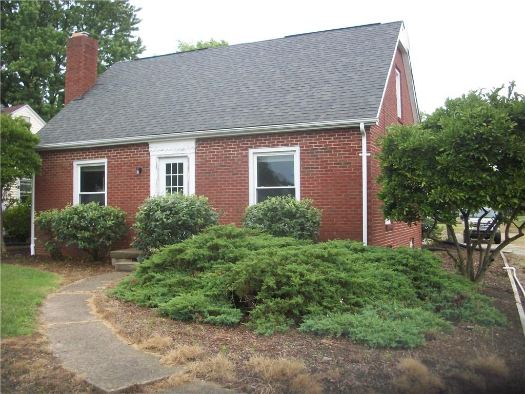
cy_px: 197
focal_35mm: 35
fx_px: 531
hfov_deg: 52.6
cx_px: 262
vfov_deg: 40.7
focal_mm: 6.3
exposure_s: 1/500
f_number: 3.1
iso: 257
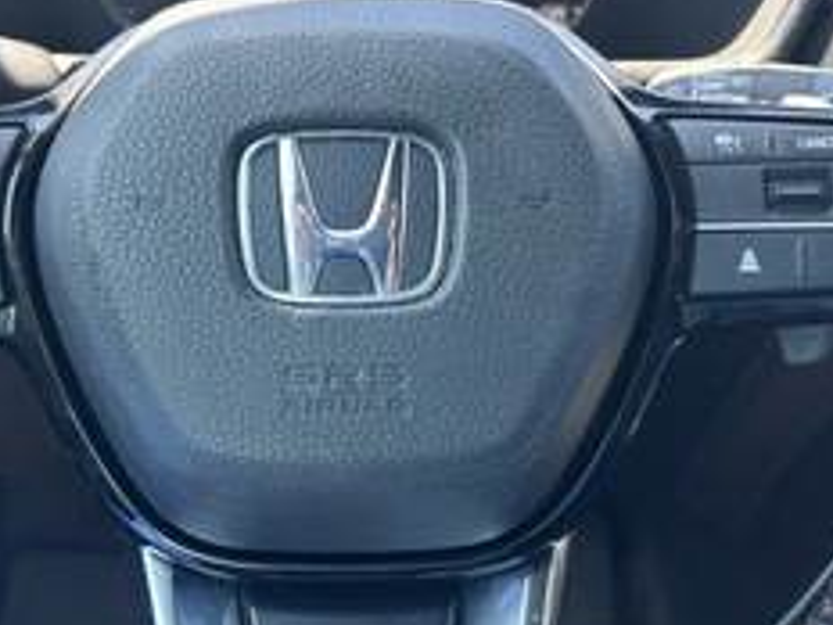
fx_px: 1131
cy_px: 196
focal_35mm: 47
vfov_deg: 30.6
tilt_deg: -22.9
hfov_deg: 40.3
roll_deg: -1.8
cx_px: 338
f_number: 1.6
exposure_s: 1/121
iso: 125
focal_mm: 5.96
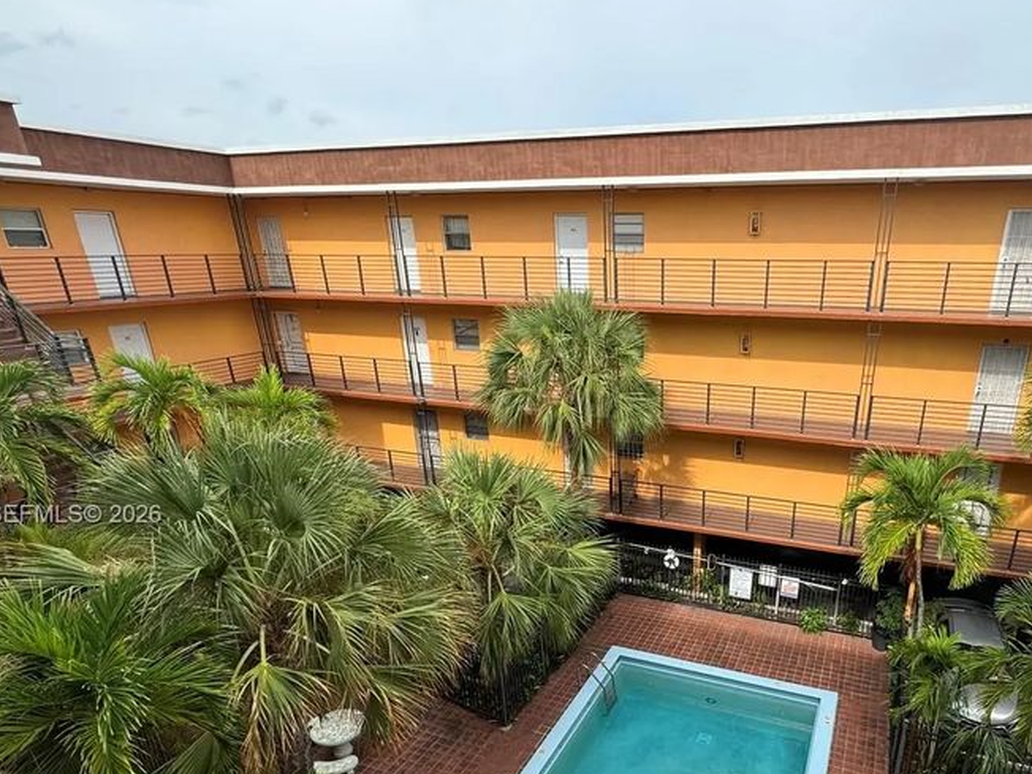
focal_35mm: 22
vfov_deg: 59.7
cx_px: 657
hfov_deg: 74.8
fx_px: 656
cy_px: 516
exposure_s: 1/552
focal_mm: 2.22
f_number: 2.2
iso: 40
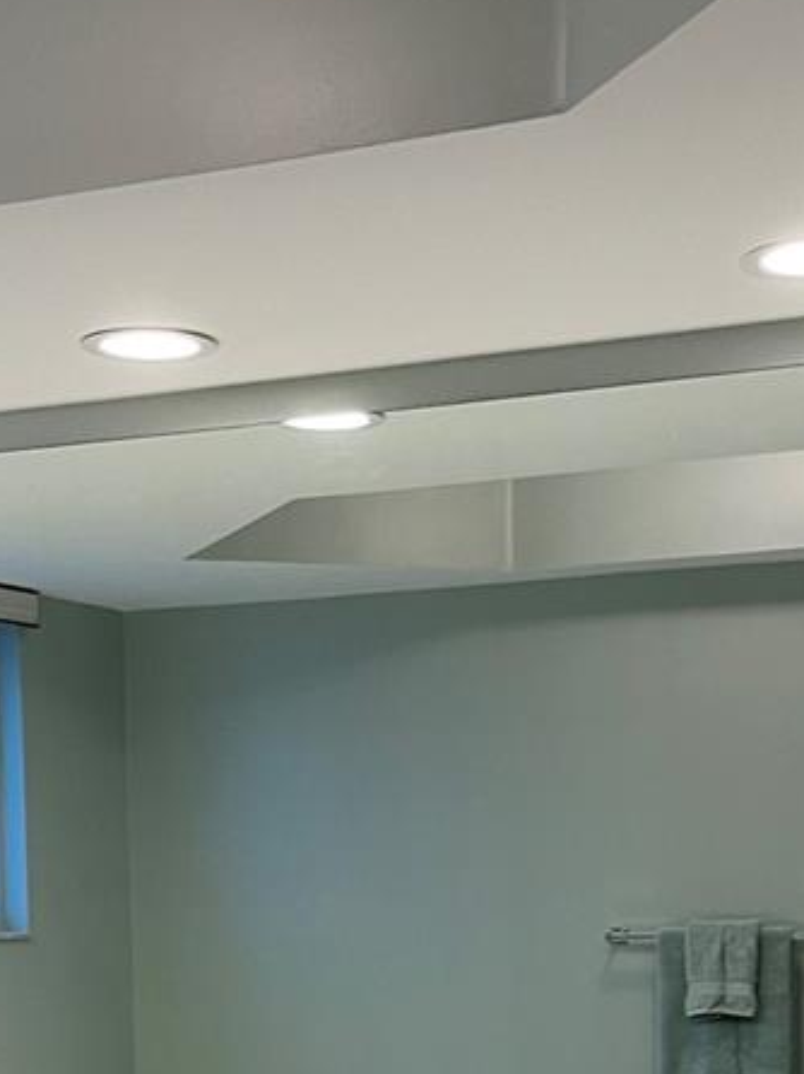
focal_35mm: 70
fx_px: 2170
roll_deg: +0.1
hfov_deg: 21.0
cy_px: 1062
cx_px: 416
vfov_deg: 26.4
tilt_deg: -5.2
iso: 100
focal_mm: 5.1
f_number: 1.6
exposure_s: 1/60
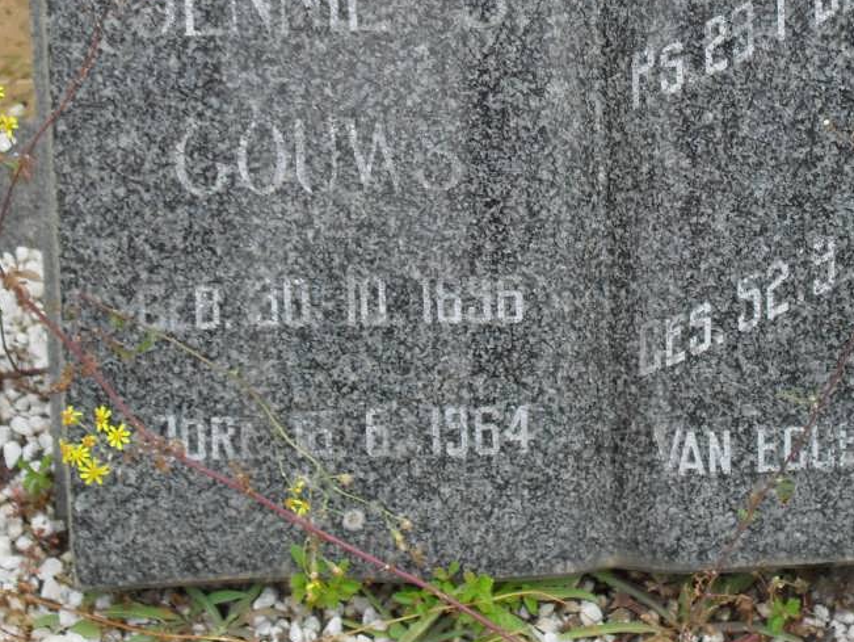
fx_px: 2592
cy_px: 176
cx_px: 596
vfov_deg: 14.1
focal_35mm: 105
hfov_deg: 18.6
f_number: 4.3
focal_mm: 10.1
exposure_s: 1/350
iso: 100
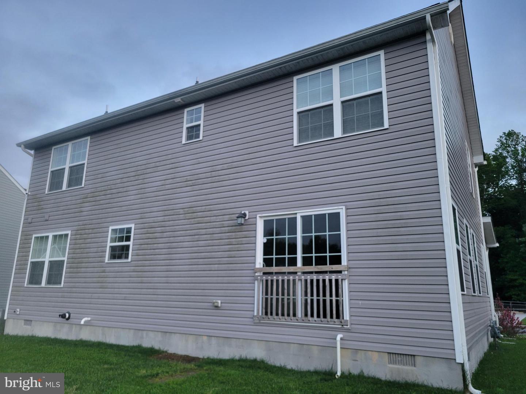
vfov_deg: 53.1
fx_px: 395
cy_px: 197
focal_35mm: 26
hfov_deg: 67.3
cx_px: 263
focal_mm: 5.4
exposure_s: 1/100
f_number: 1.8
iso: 160
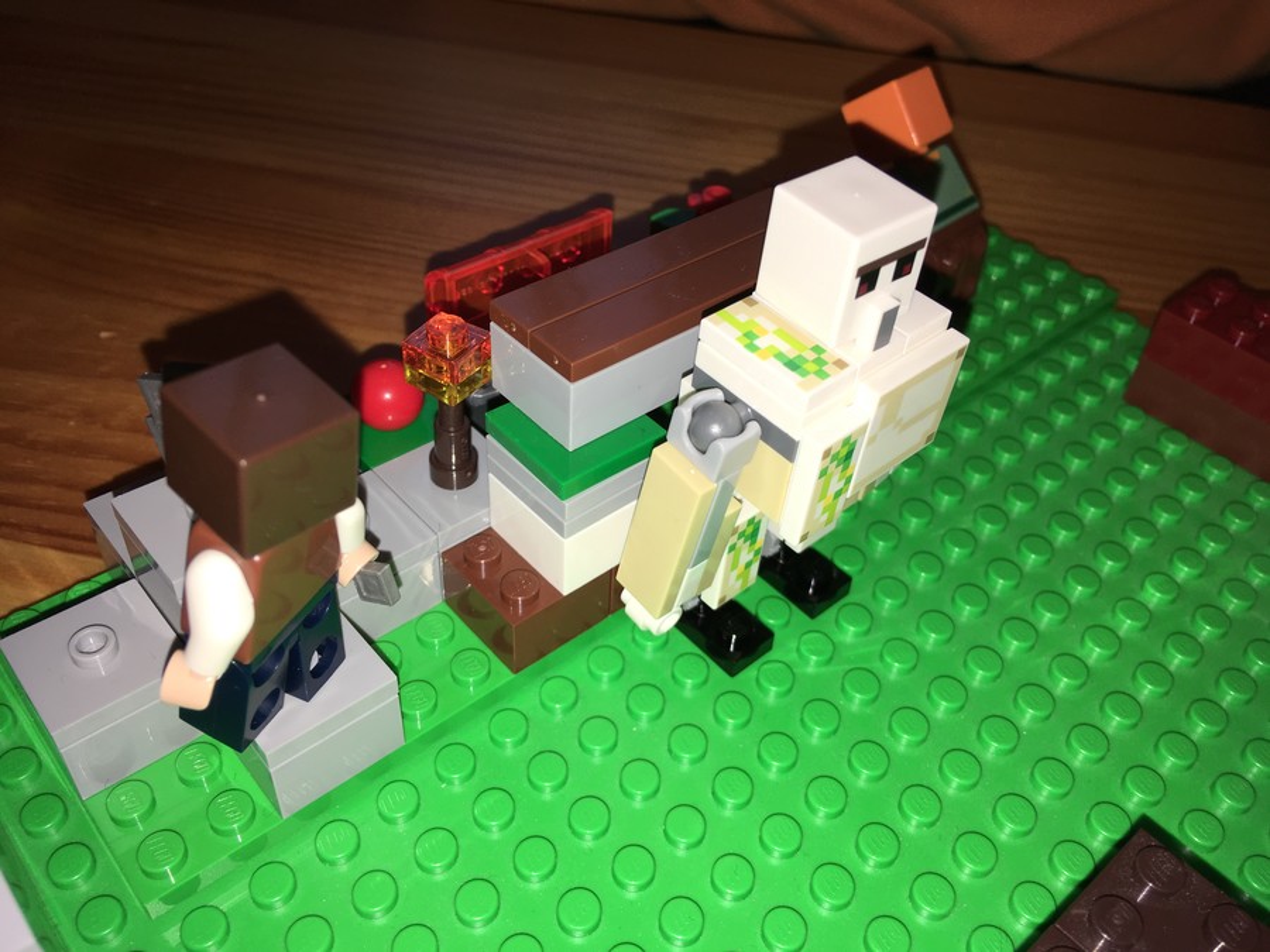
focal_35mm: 29
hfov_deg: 61.7
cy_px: 476
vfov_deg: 48.2
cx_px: 635
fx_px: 1064
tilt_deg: -44.4
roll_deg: -4.2
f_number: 2.2
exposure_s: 1/147
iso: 25
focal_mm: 4.15
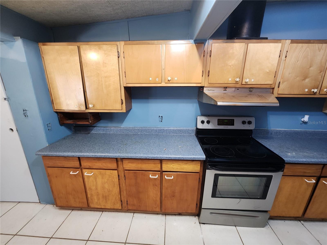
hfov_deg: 106.2
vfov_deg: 89.9
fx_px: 123
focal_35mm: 13
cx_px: 164
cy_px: 122
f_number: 2.2
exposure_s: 1/30
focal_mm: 2.2
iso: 400
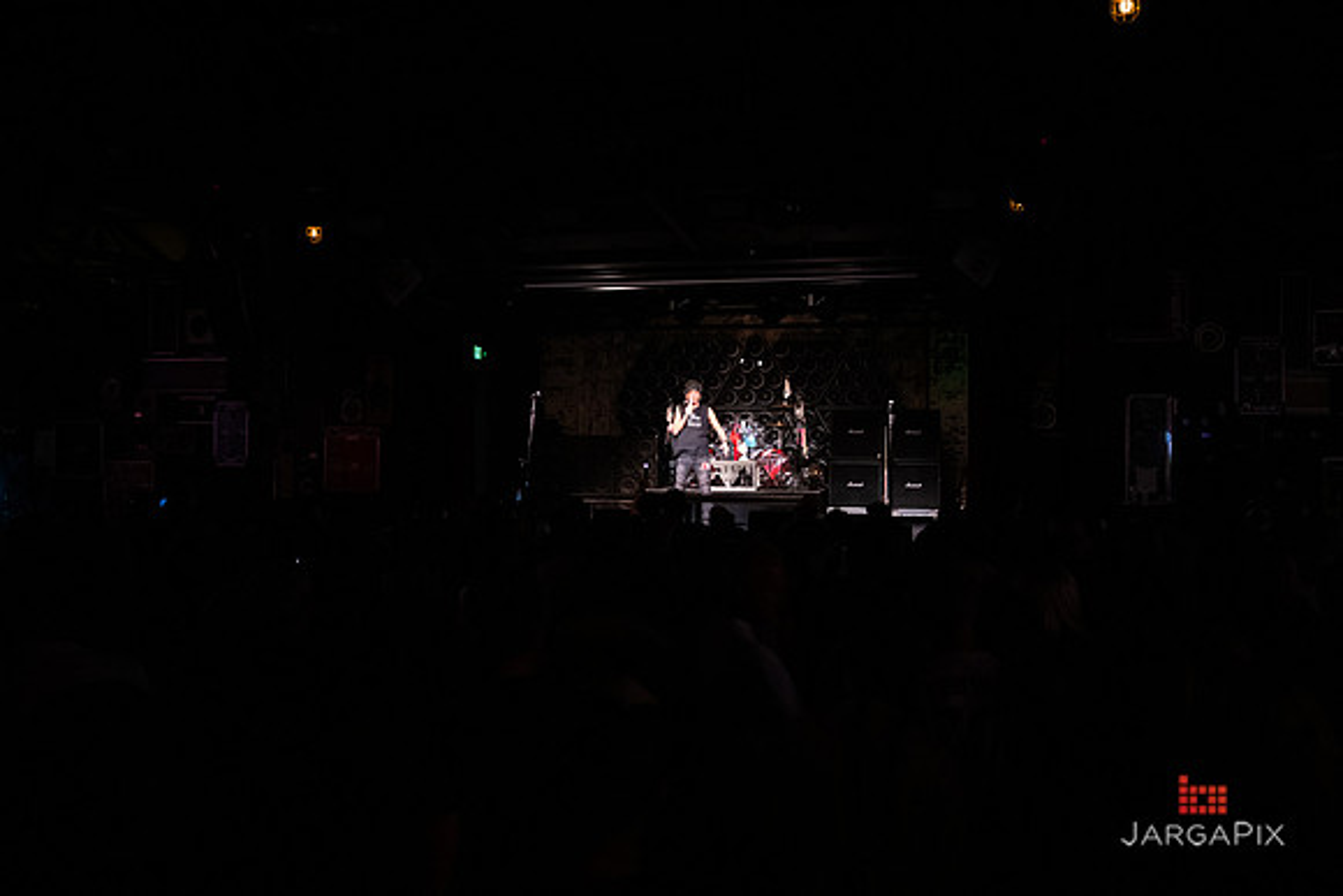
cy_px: 452
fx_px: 970
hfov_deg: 69.4
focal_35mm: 26
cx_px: 696
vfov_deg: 49.6
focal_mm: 24
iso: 6400
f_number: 2.8
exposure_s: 1/250
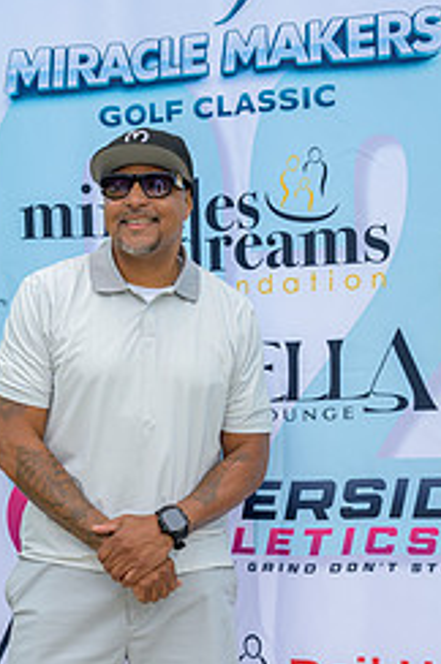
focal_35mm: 85
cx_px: 106
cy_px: 517
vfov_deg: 23.6
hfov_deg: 15.9
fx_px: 1566
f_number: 4
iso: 125
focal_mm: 46
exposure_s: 1/200
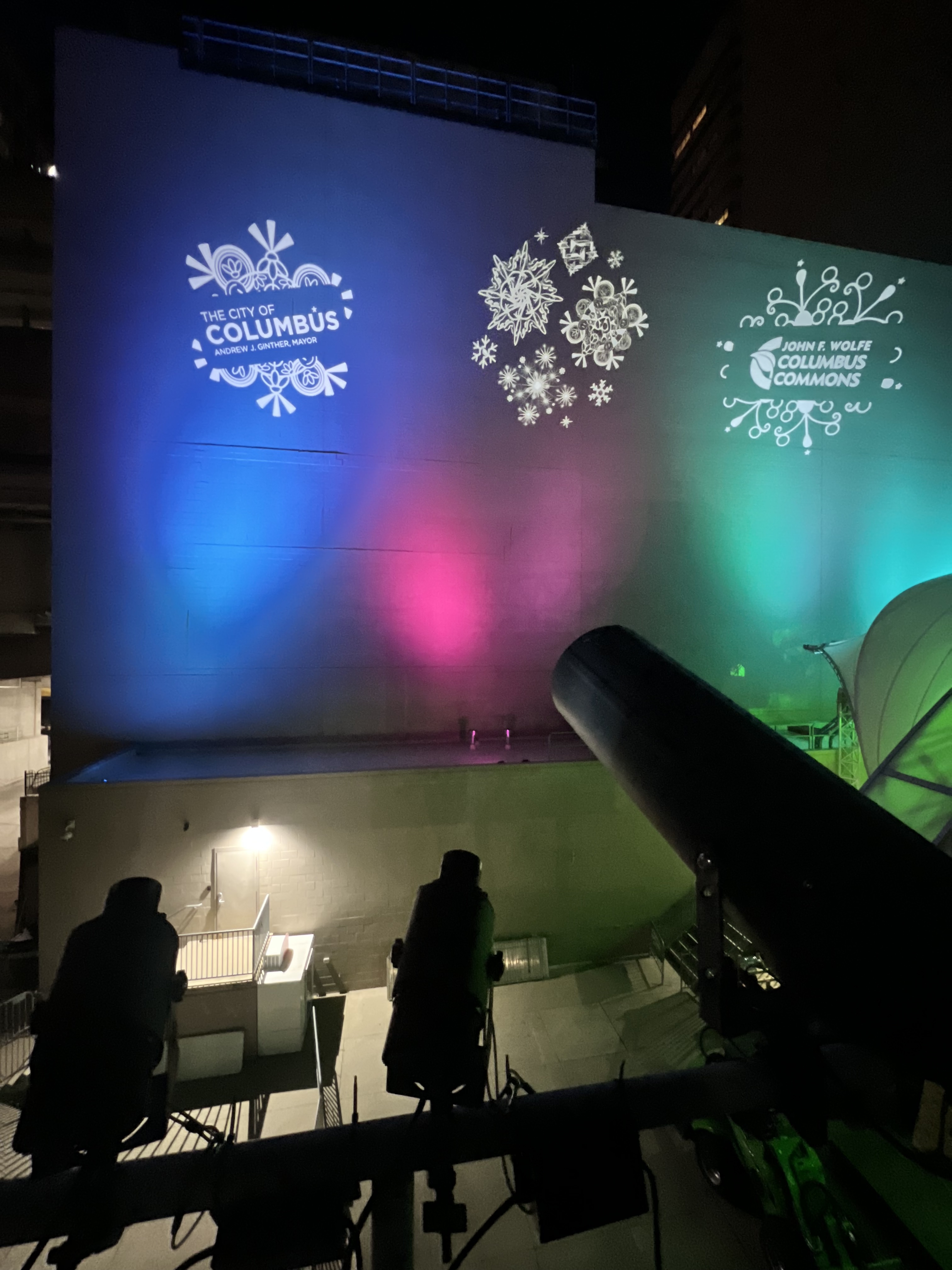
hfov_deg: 89.9
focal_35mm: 13
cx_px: 476
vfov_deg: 106.2
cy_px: 635
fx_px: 477
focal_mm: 1.57
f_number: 1.8
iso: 2000
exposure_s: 1/30
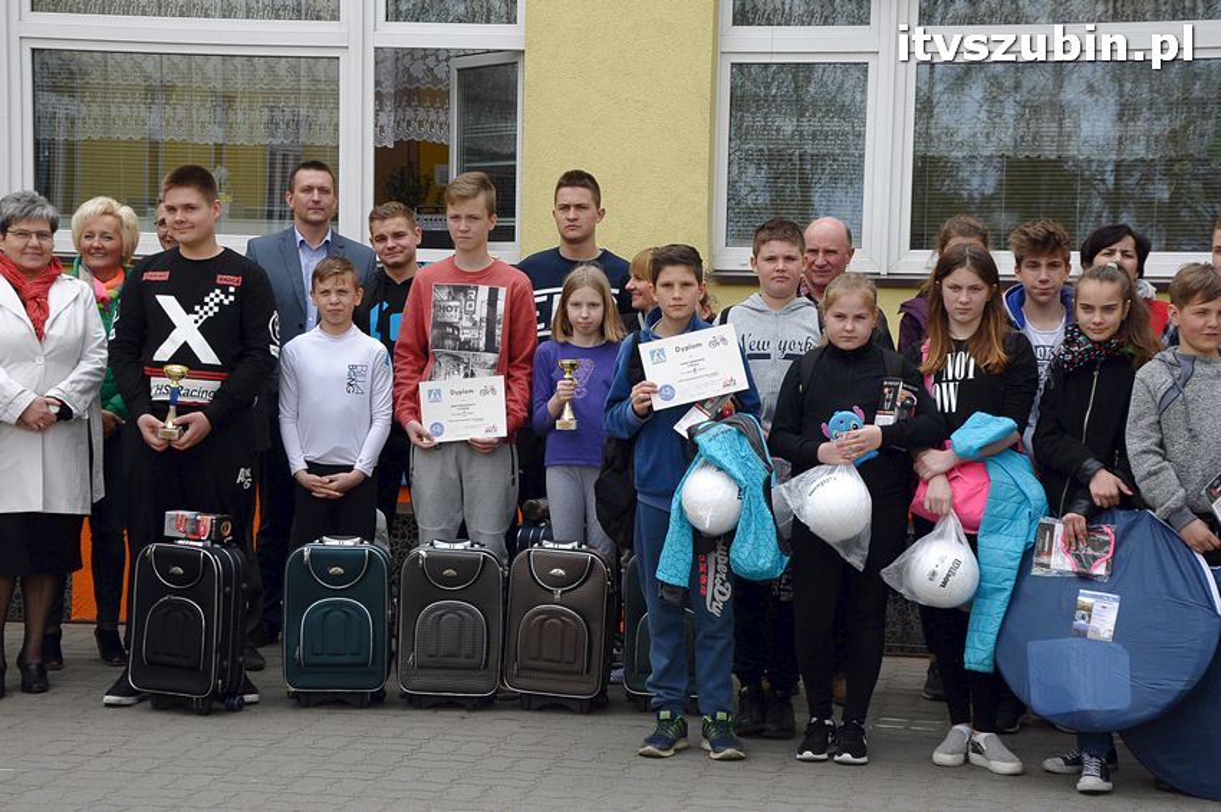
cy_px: 406
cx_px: 610
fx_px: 2541
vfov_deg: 18.1
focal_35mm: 75
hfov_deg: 27.0
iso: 500
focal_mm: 50
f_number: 9
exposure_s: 1/320
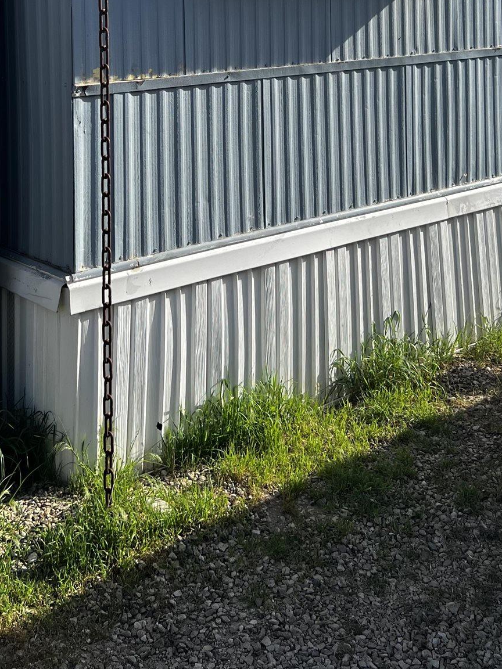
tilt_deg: -0.2
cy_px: 12
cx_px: 230
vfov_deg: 33.9
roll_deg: +0.3
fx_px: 1005
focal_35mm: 52
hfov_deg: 28.0
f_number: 1.5
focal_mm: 5.7
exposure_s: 1/3257
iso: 50
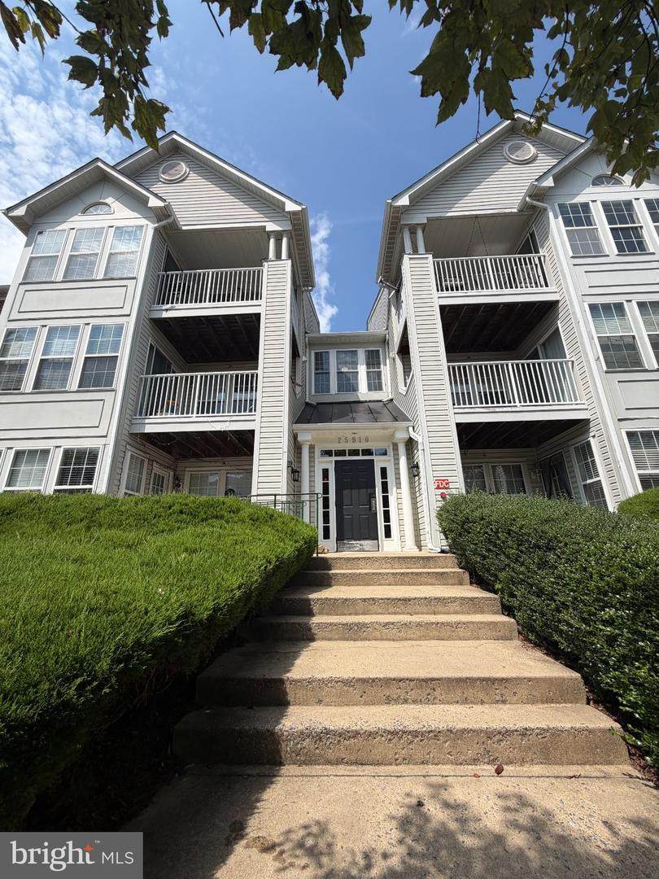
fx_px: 355
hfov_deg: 85.7
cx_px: 330
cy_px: 440
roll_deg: +2.0
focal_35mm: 14
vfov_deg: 102.1
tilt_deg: +17.7
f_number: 2.2
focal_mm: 2.22
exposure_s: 1/985
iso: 20
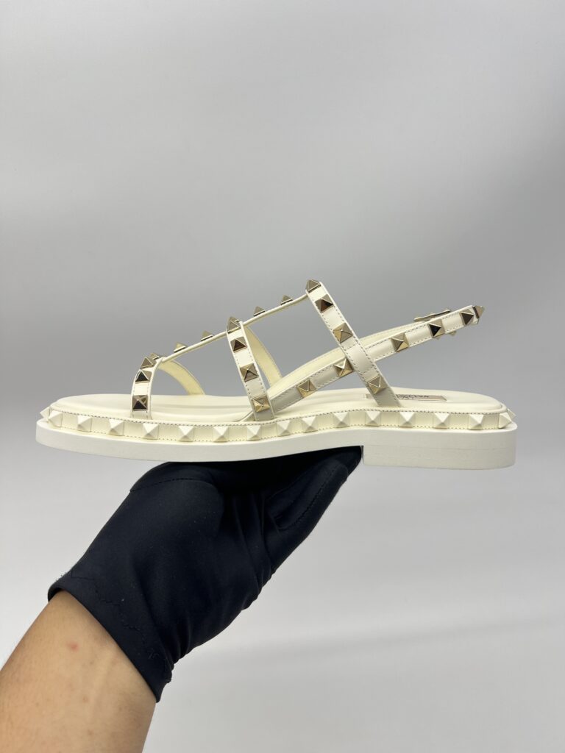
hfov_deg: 53.1
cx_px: 282
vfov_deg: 67.3
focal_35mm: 26
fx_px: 566
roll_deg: +1.9
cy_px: 376
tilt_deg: -26.8
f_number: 1.5
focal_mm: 5.7
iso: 40
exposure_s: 1/167
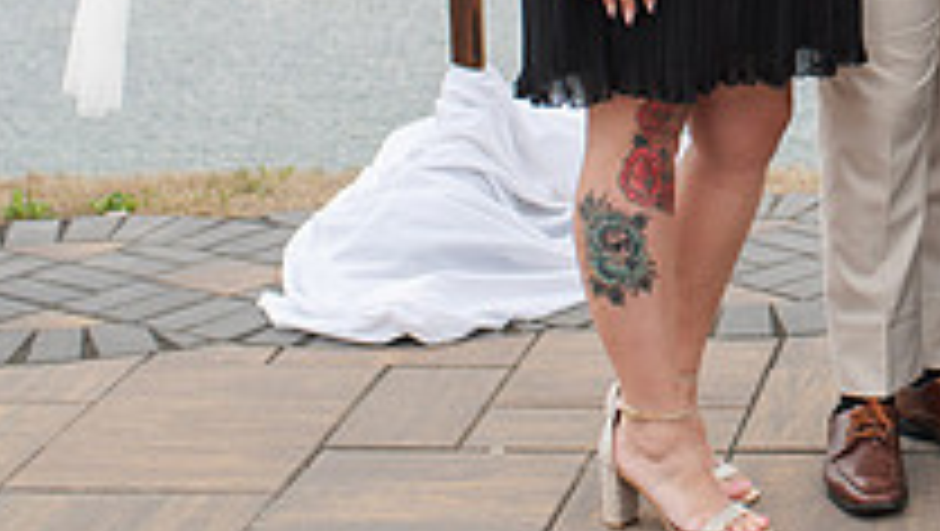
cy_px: -155
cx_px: 1147
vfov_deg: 9.6
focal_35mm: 124
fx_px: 3093
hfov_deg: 16.5
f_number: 3.5
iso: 160
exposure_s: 1/800
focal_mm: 35
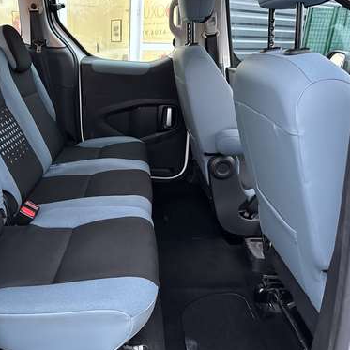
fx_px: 332
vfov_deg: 55.6
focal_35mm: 29
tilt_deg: -22.4
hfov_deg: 54.8
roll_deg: -0.9
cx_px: 124
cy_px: 173
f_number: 1.78
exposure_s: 1/33
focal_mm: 6.86
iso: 1000
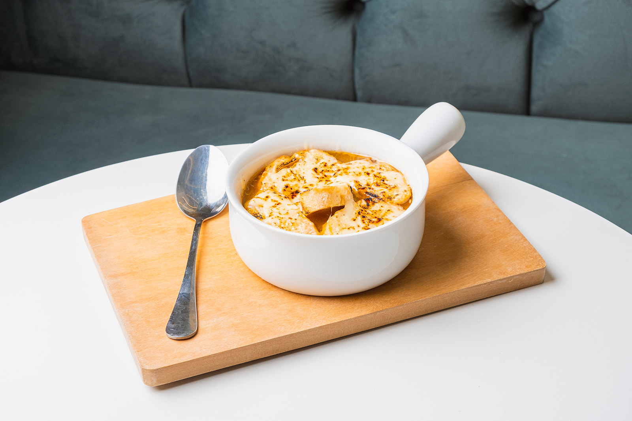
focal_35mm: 76
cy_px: 210
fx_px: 1334
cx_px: 316
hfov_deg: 26.6
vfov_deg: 18.0
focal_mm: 50.5
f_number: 8
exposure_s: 1/100
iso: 200
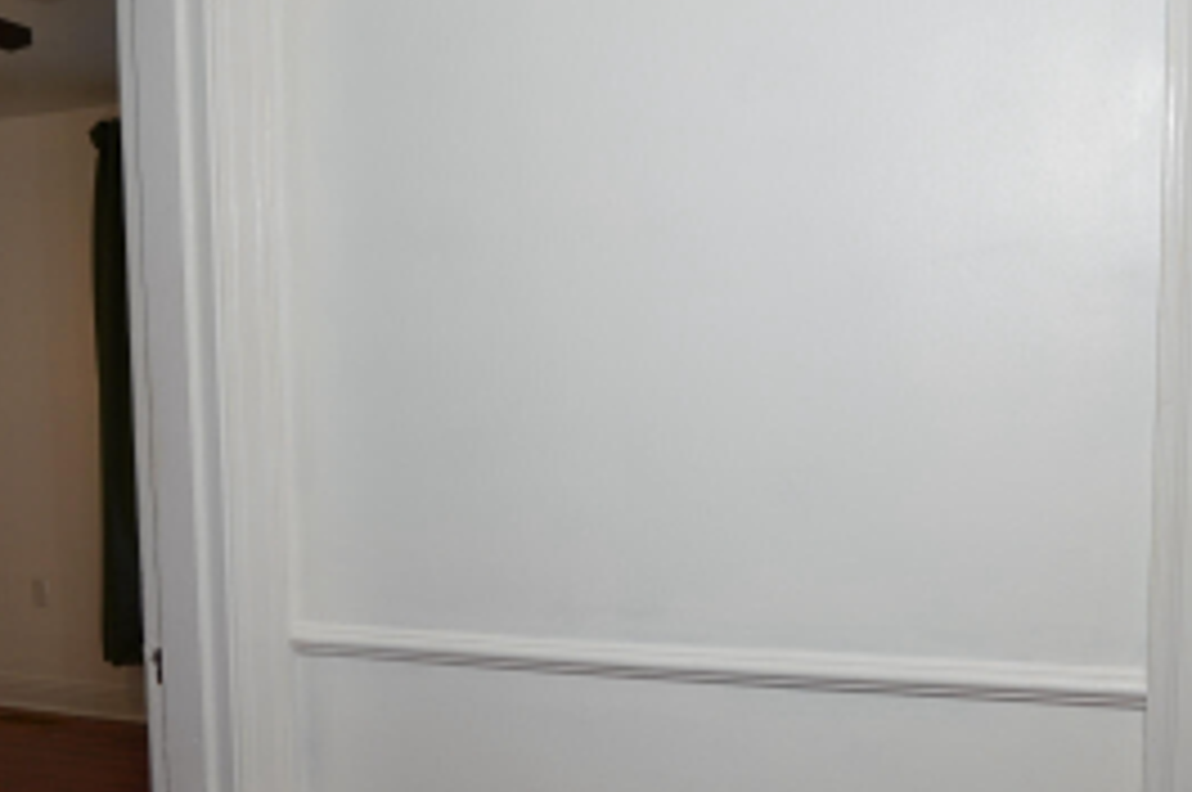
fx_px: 1124
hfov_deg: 55.6
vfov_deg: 38.2
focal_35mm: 34
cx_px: 684
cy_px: 549
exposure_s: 1/60
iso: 250
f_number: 4
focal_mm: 12
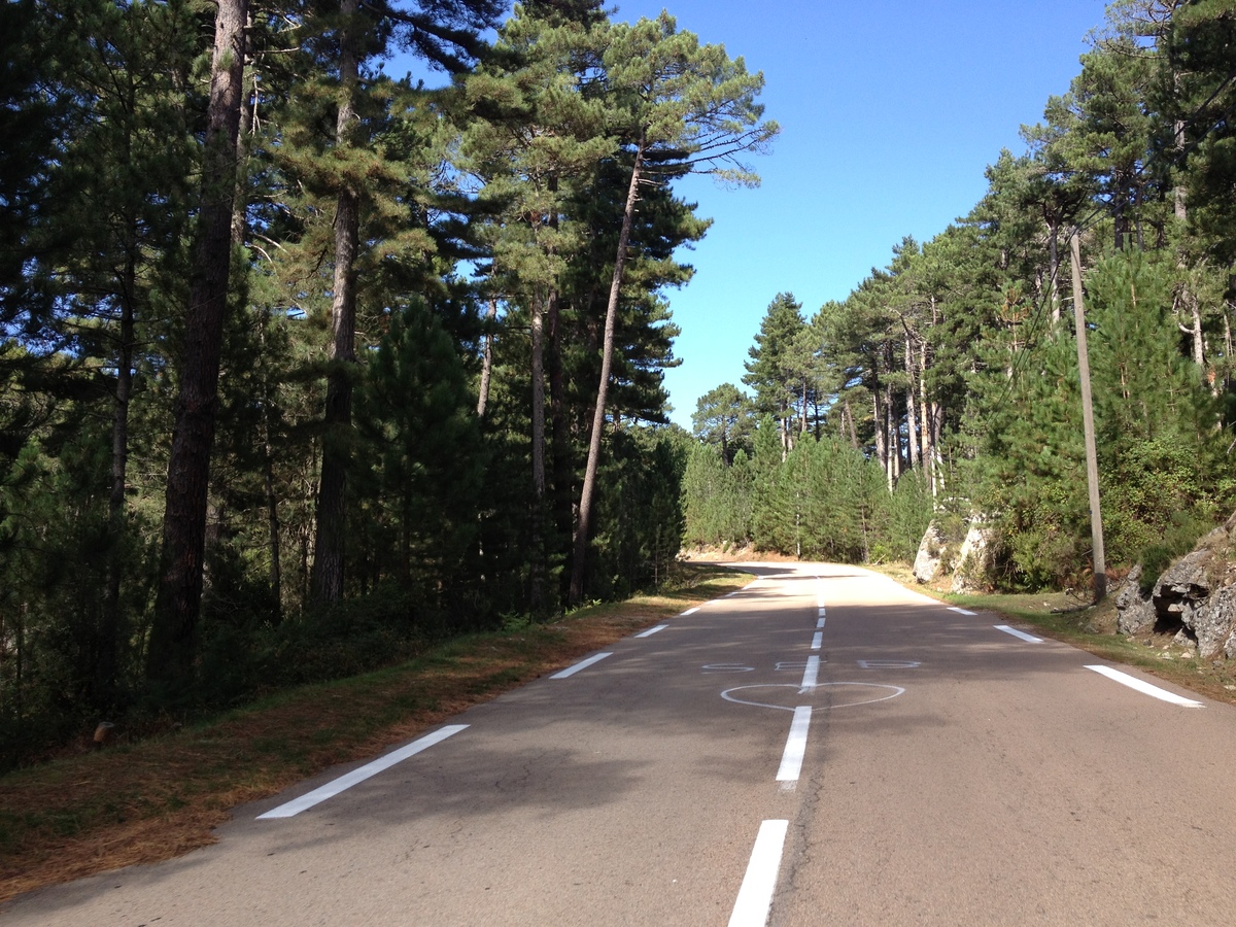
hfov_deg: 52.6
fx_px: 1250
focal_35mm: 35
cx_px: 618
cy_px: 464
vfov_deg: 40.7
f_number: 2.4
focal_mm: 4.28
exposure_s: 1/563
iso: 64
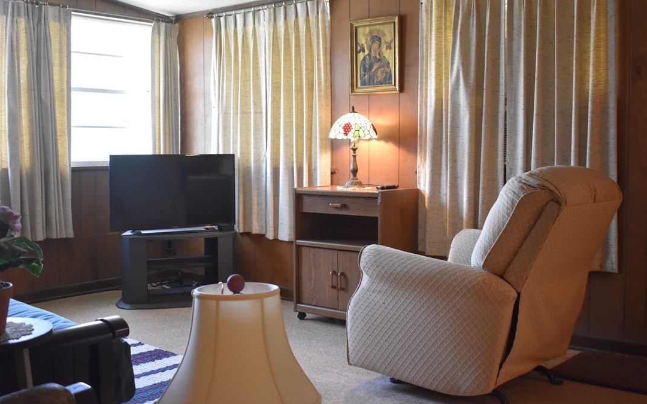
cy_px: 192
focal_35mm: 42
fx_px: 732
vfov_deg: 30.9
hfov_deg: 47.7
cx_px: 322
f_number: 4
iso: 2500
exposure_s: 1/60
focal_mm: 27
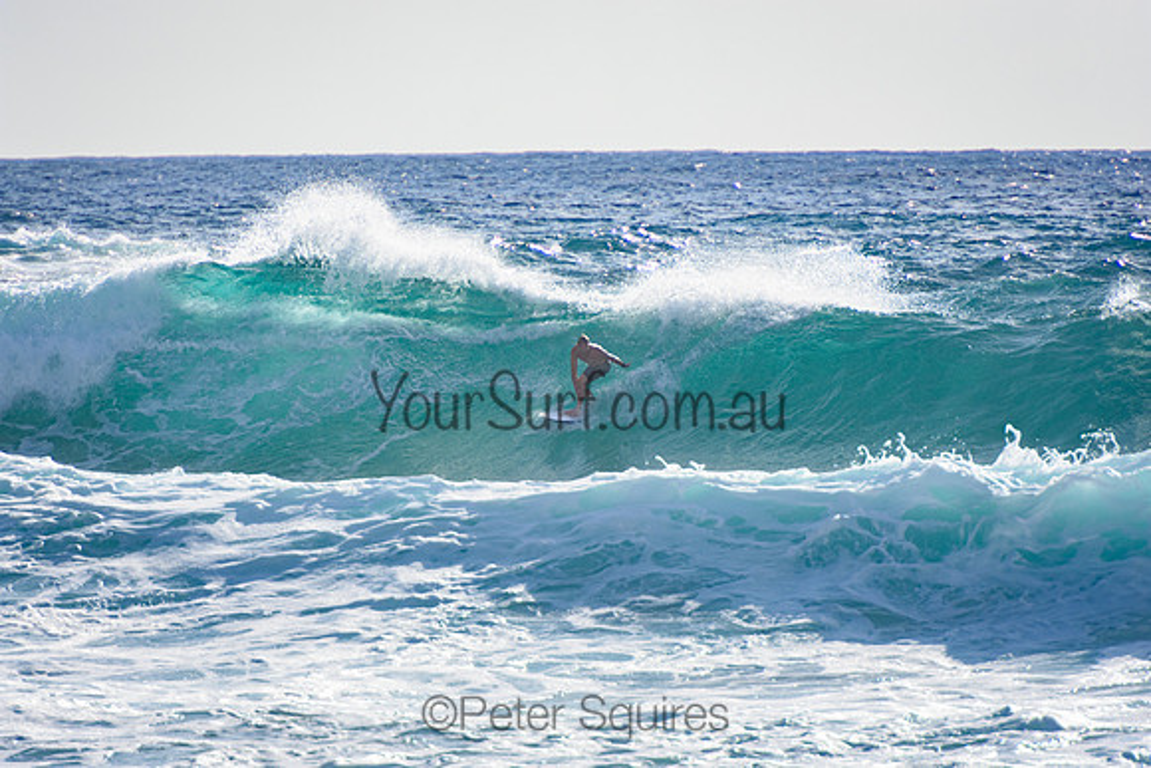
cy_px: 384
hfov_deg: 3.4
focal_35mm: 600
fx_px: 19187
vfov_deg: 2.3
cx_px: 576
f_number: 5.6
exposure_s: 1/2000
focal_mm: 400
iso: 280
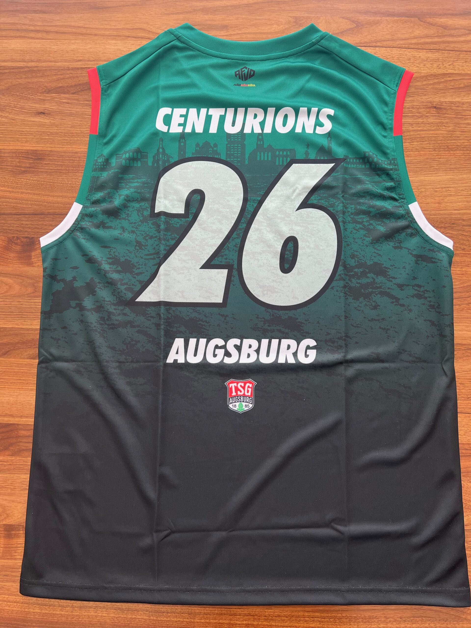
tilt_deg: -82.2
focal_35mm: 26
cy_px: 314
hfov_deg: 53.1
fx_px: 472
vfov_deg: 67.3
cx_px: 236
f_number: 1.5
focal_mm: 5.7
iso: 80
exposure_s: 1/121
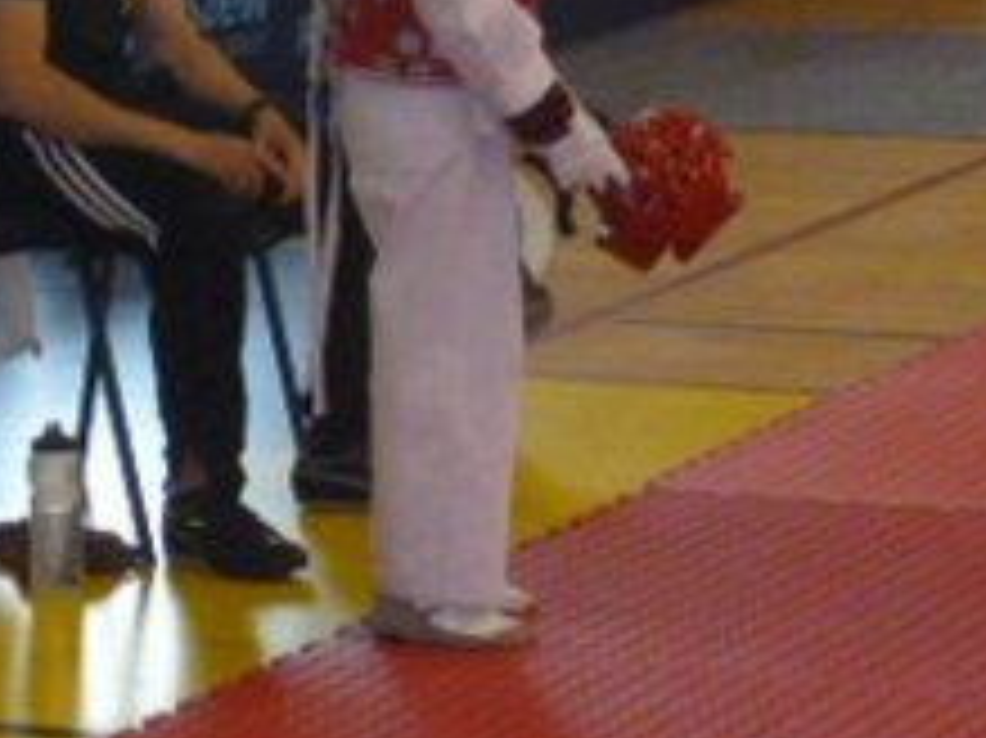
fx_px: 5067
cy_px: -220
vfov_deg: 8.2
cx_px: 455
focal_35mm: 178
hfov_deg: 11.1
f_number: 4.3
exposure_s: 1/125
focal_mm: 10.7
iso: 500
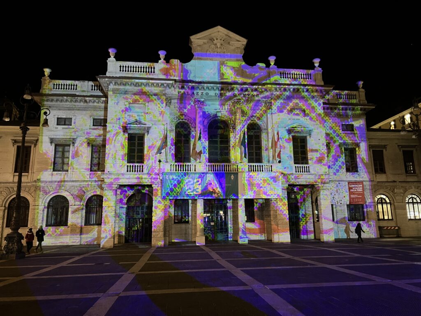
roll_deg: +0.6
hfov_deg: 67.3
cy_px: 158
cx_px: 210
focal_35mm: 26
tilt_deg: +10.3
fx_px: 316
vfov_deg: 53.1
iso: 1000
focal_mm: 5.7
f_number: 1.5
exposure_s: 1/20
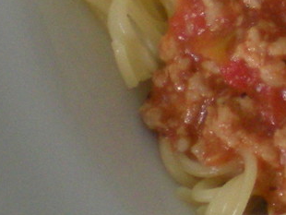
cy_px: -63
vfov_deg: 6.3
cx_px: 490
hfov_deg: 8.2
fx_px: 1943
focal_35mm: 235
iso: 200
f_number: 3.1
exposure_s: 1/34.8
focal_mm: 6.3
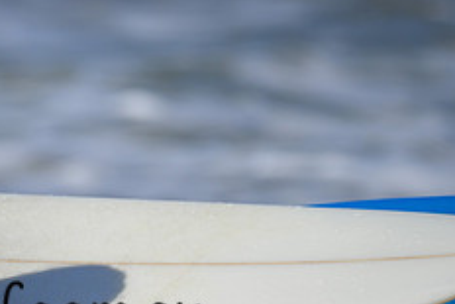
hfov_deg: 0.9
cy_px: 232
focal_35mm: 2336
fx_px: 29542
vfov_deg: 0.6
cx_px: -21
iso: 250
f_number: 6.3
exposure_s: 1/2000
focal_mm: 800
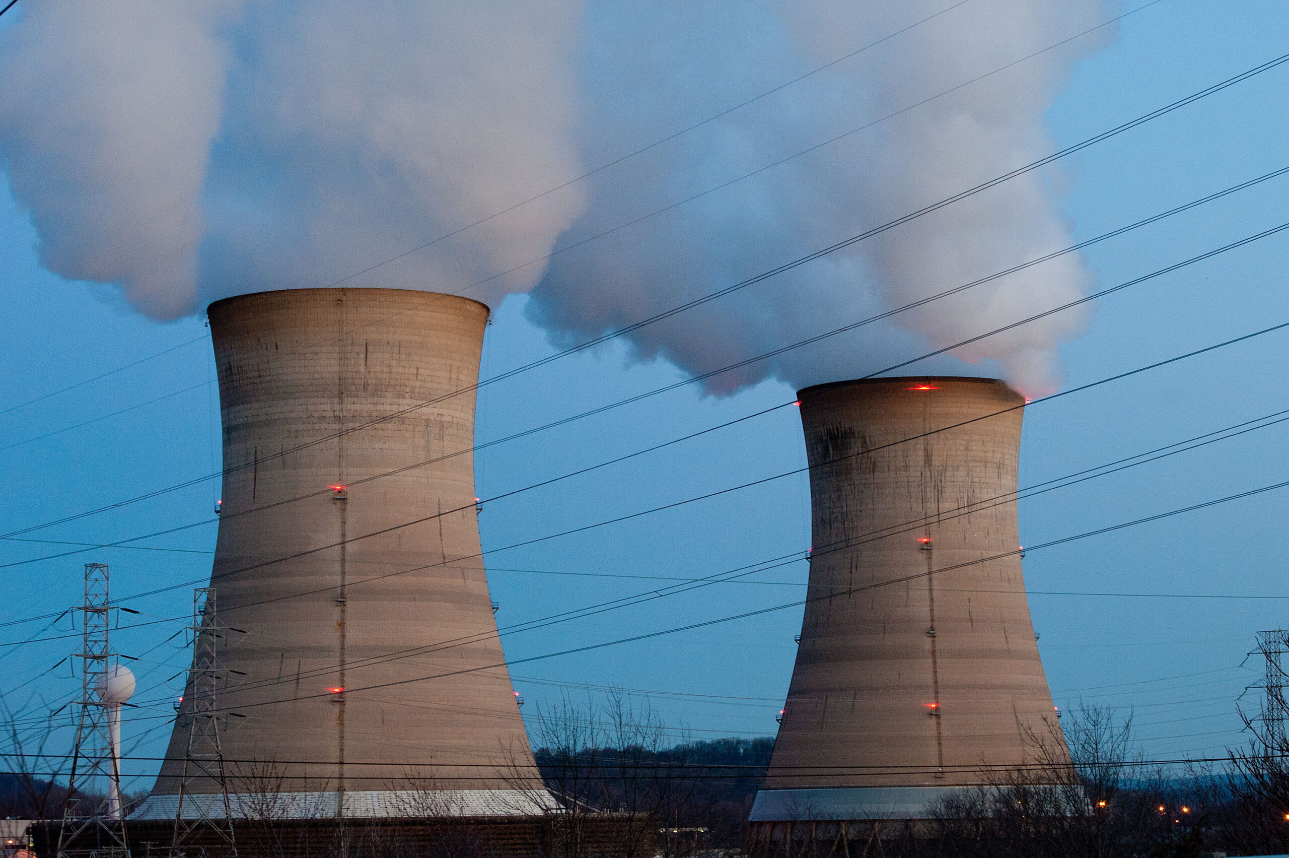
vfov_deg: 17.0
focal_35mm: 80
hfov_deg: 25.4
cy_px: 429
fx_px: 2862
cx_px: 644
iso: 2000
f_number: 5.6
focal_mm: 80
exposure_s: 1/50
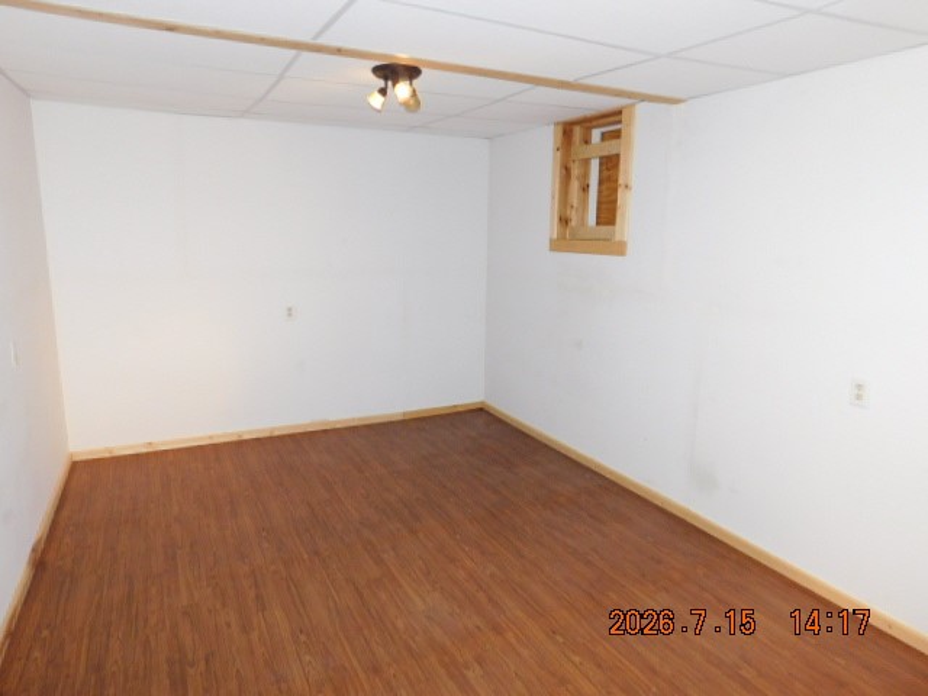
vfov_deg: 58.9
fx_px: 617
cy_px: 348
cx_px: 464
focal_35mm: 23
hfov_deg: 73.9
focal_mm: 4
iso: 200
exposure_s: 1/30
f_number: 3
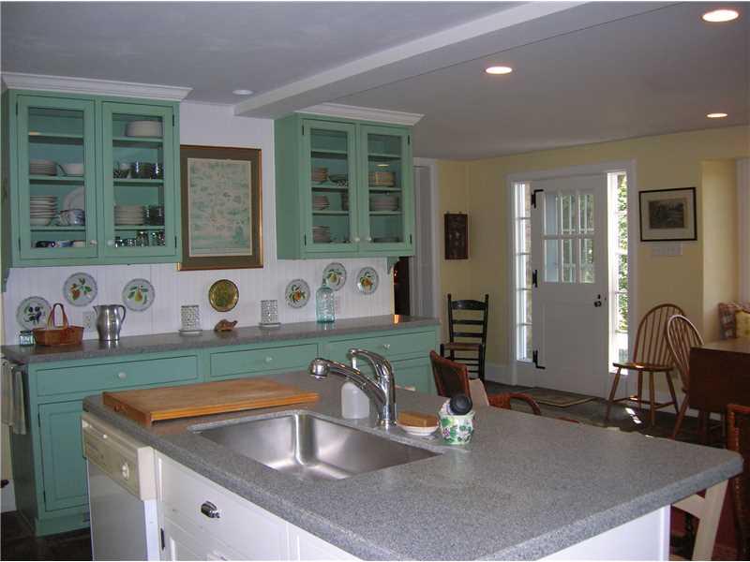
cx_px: 375
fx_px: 737
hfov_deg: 54.0
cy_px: 281
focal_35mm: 34
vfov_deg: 41.8
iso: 101
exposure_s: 1/60.1
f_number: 2.9
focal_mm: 5.7
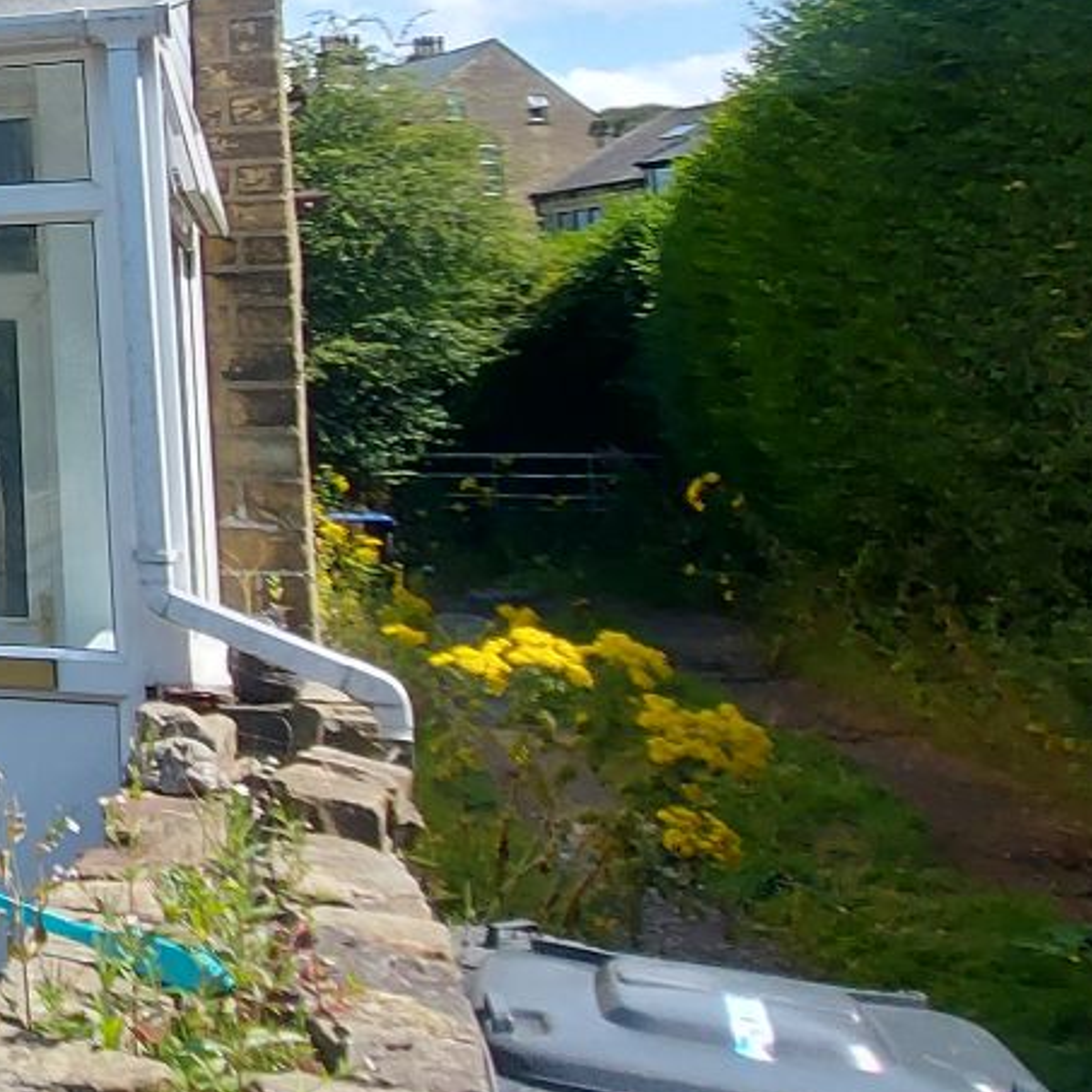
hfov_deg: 22.6
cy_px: 48
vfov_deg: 30.8
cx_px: -764
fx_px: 1856
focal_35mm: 52
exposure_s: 1/898
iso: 50
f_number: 2.2
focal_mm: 1.74
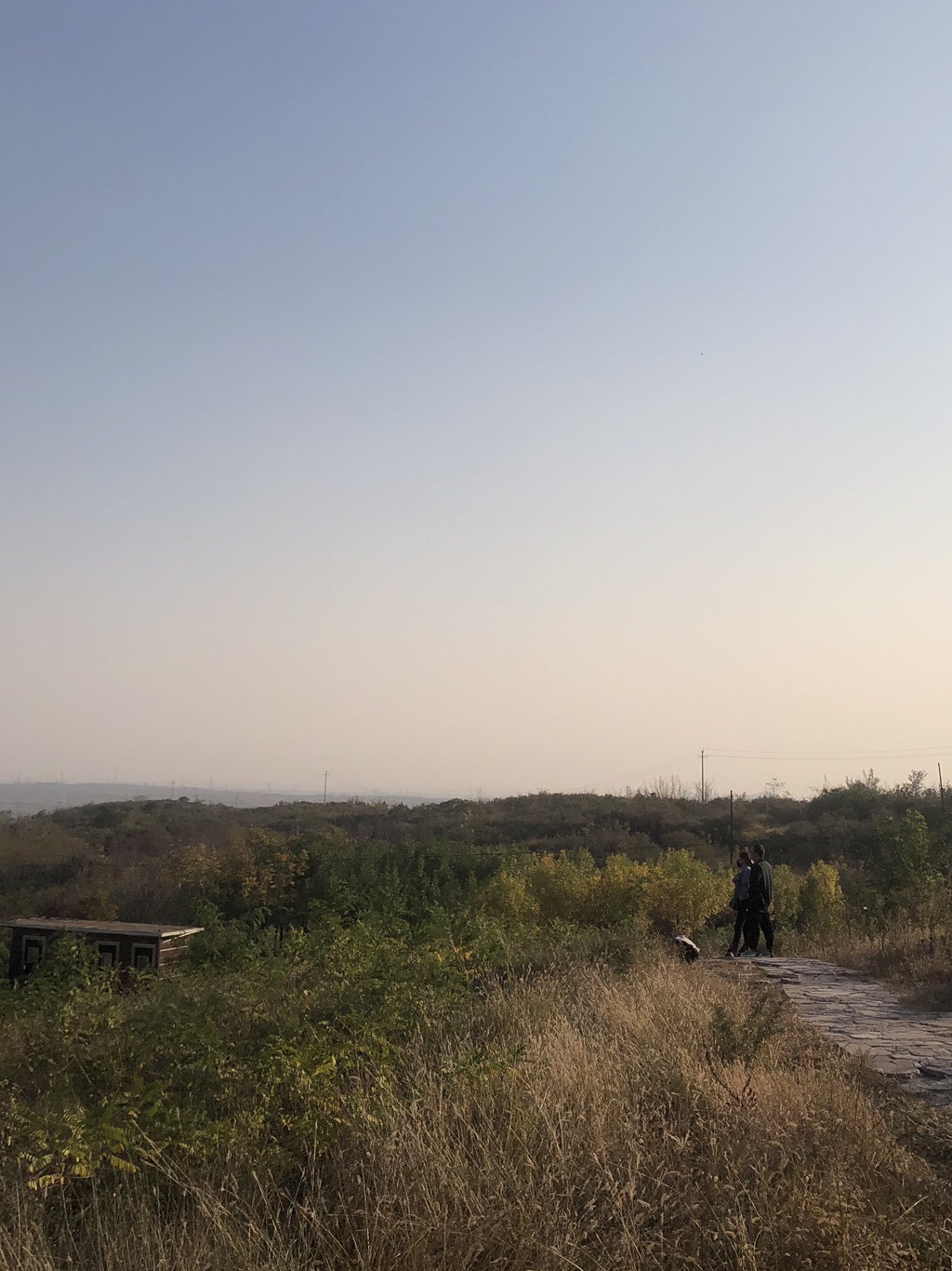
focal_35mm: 41
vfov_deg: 45.8
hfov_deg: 35.1
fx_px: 1504
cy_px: 631
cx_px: 492
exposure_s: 1/4808
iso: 25
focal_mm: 4
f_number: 1.8
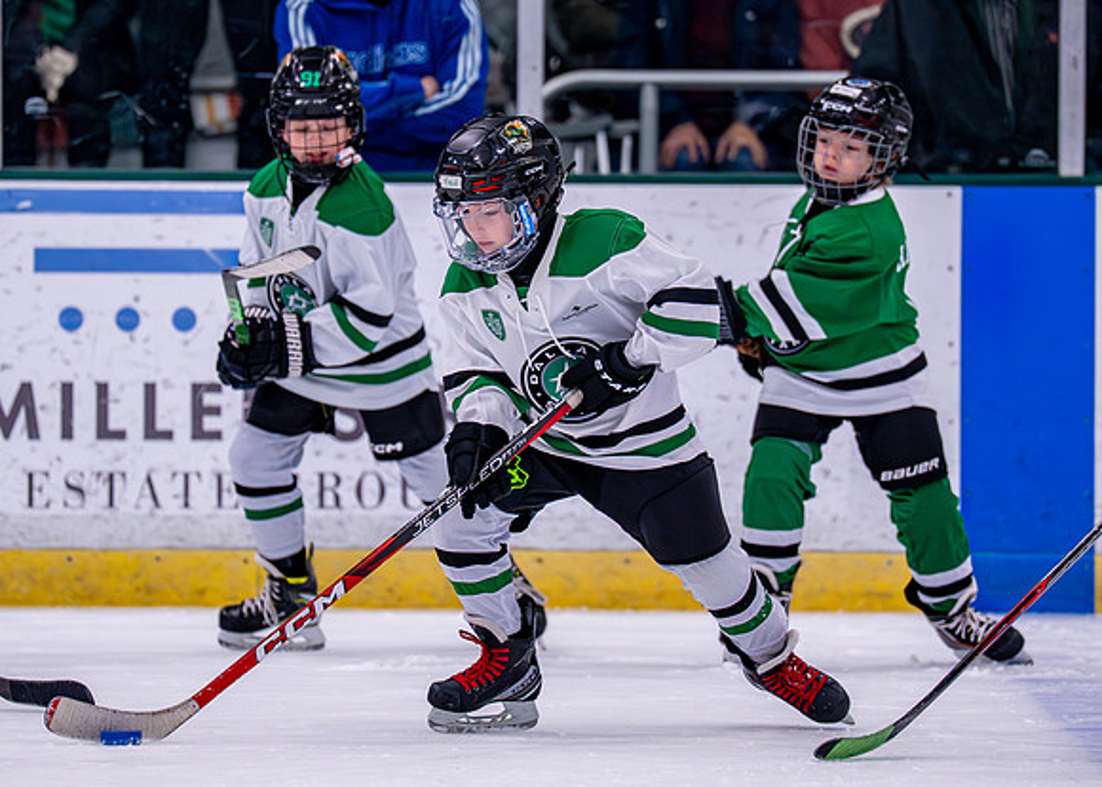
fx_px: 11571
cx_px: 525
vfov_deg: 3.9
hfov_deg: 5.5
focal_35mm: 370
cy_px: 351
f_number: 2.8
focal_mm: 200
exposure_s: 1/1250
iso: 2500
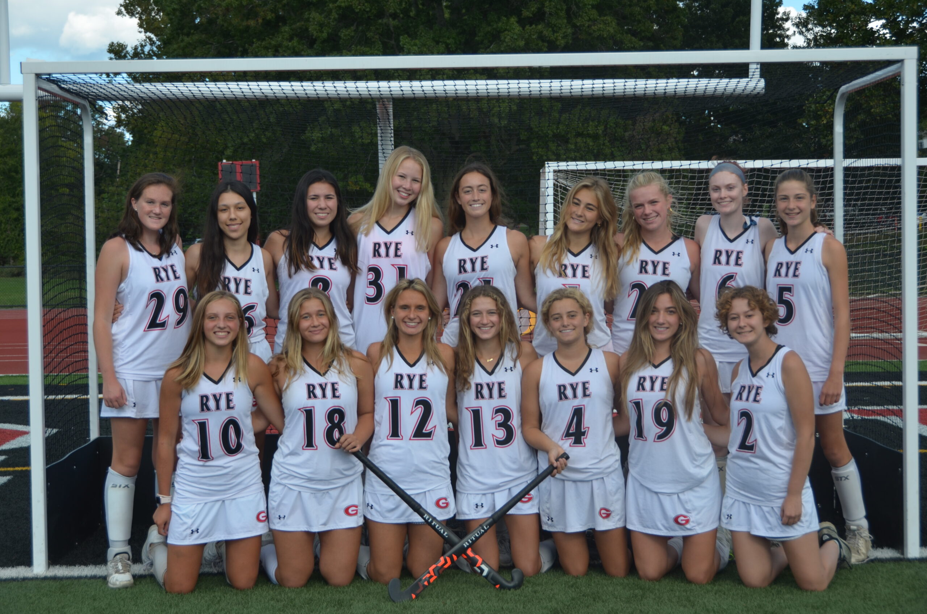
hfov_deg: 32.0
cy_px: 307
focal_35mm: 63
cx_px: 464
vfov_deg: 21.5
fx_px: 1619
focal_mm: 42
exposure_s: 1/500
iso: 110
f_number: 4.5
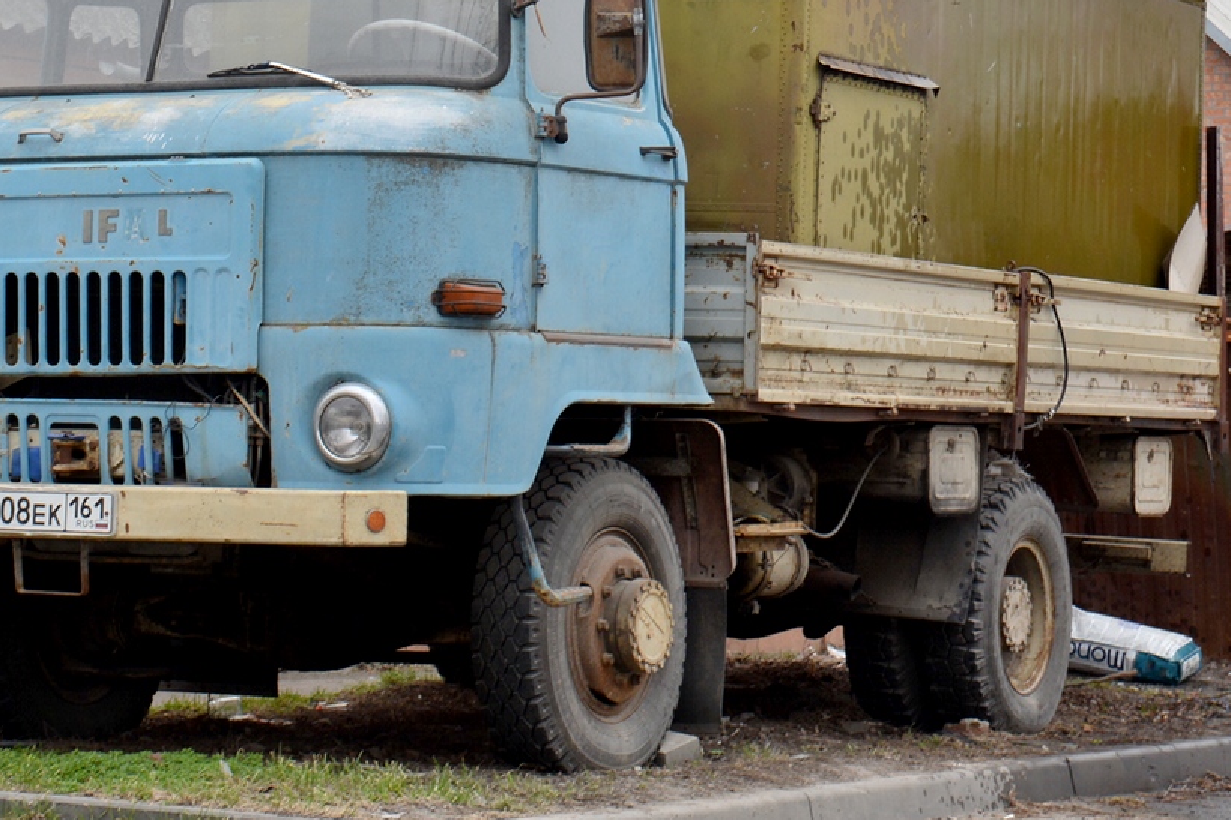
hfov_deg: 21.6
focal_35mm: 94
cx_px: 458
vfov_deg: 14.5
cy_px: 209
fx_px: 3214
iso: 200
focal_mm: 38
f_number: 7.1
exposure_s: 1/200
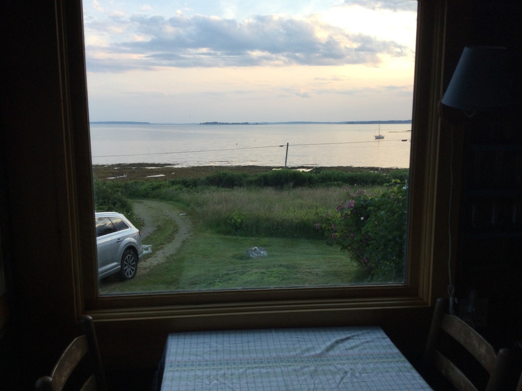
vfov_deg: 45.4
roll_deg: +0.4
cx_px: 261
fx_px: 467
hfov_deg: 58.4
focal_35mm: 31
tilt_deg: -8.5
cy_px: 196
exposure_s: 1/120
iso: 25
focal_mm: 3.3
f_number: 2.4
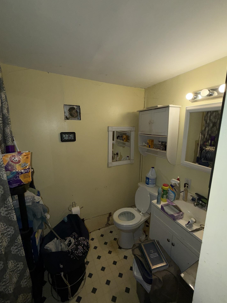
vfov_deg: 98.2
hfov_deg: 81.7
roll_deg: -0.5
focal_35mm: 15
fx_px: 131
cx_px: 120
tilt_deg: -11.5
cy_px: 153
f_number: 2.2
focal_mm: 2.22
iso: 50
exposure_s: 1/78
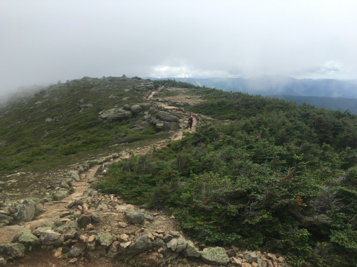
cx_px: 178
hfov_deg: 61.7
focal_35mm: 29
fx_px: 299
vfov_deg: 48.2
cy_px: 134
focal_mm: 4.15
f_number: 2.2
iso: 25
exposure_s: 1/1282
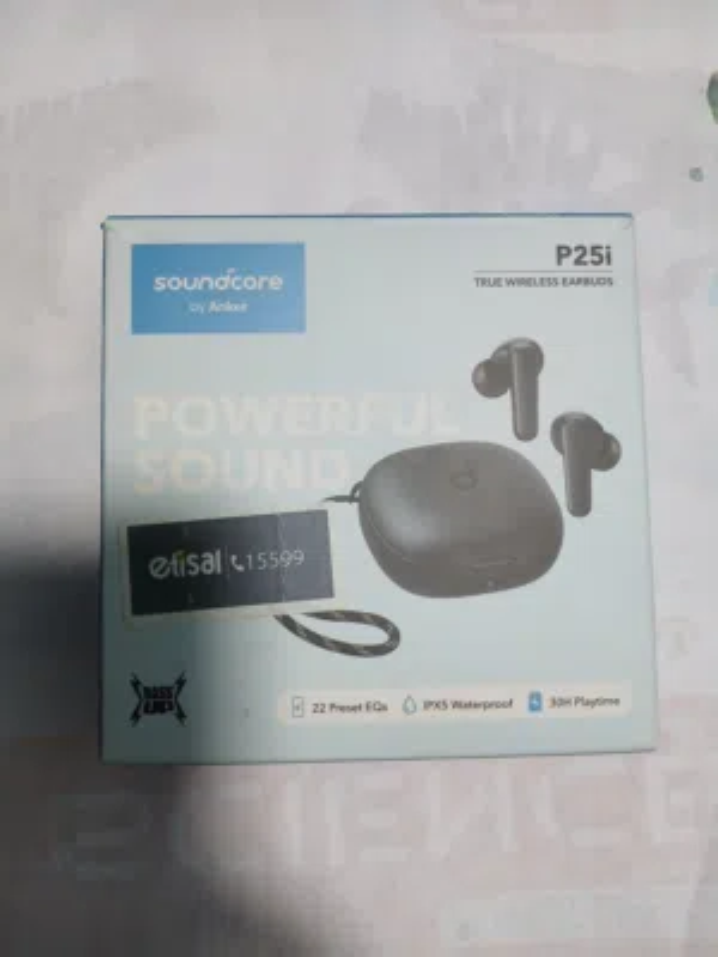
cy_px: 478
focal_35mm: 26
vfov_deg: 67.3
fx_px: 719
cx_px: 359
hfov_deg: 53.1
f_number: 1.8
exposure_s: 1/50
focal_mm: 3.98
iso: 250
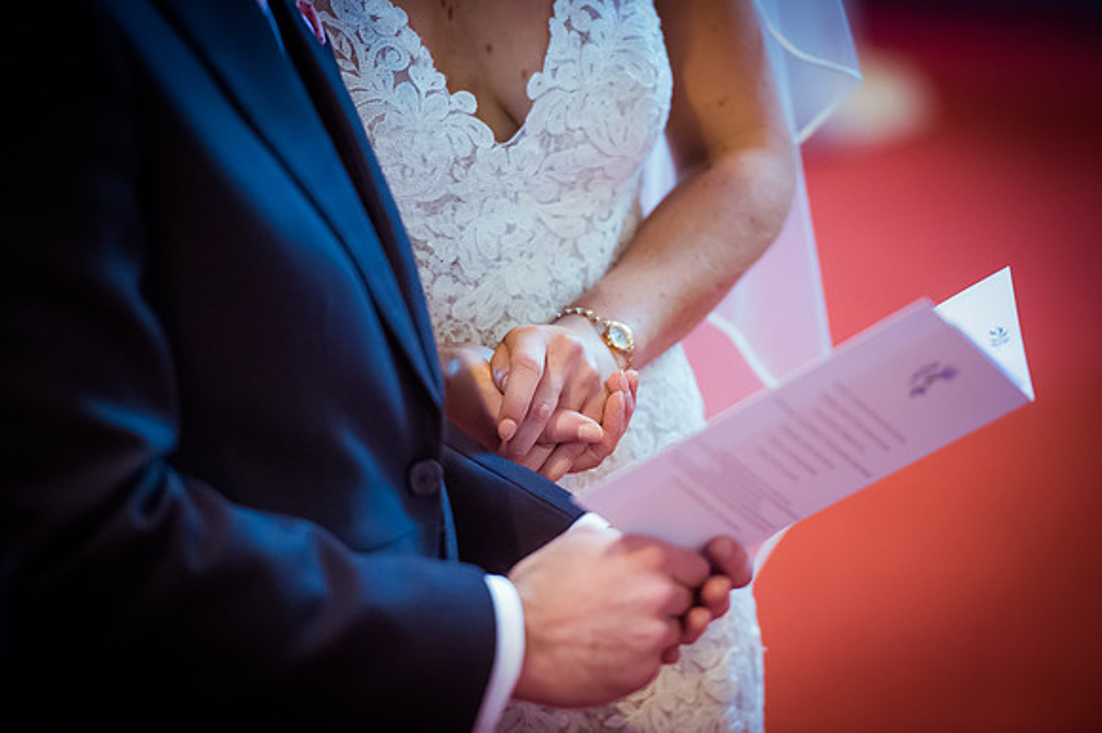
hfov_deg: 10.3
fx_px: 6118
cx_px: 551
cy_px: 366
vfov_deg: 6.9
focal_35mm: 200
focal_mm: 200
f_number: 3.2
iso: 8000
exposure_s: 1/200
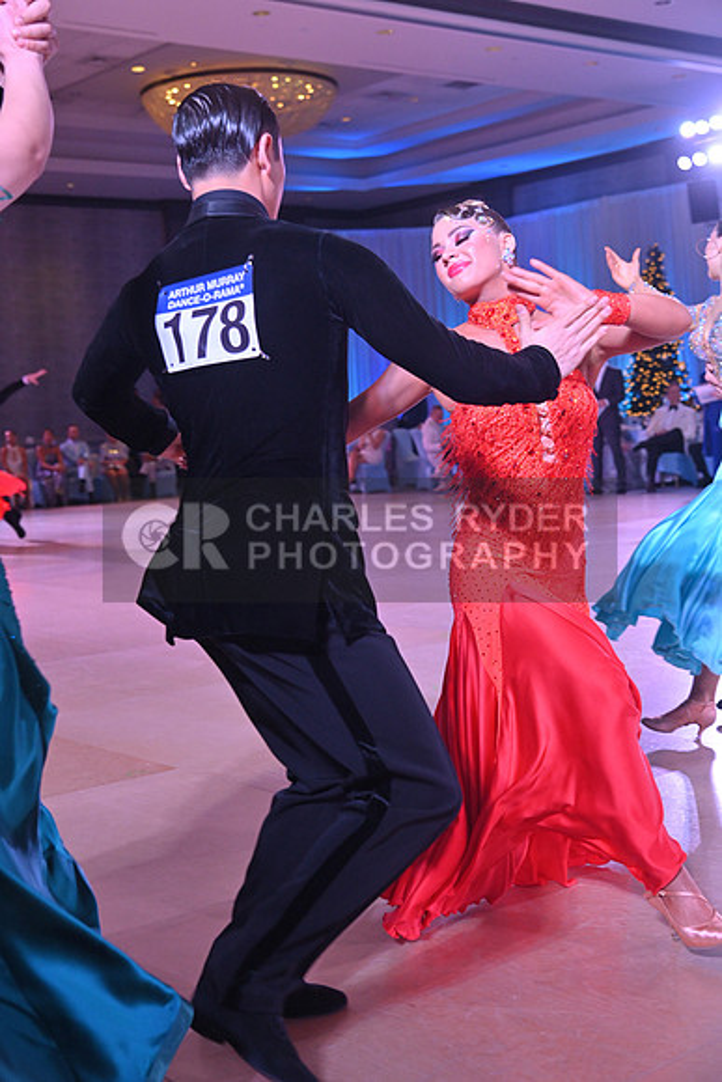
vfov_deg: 41.1
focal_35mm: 48
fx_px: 1443
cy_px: 541
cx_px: 361
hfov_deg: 28.1
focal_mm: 48
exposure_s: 1/400
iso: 2800
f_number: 5
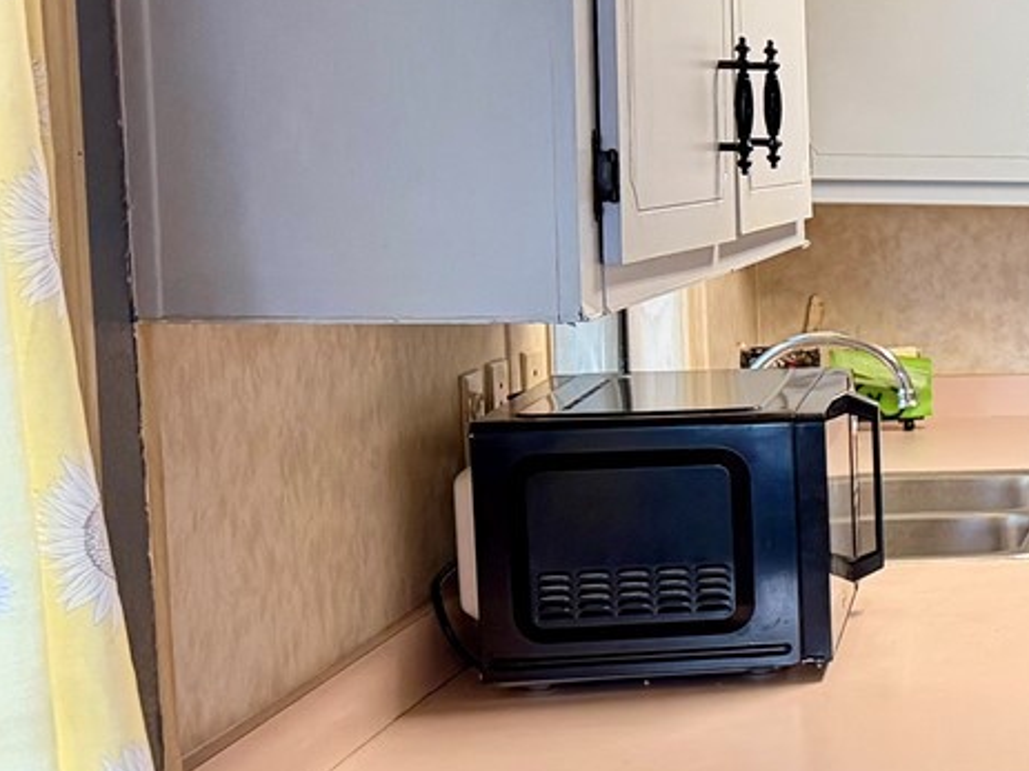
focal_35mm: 83
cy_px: 378
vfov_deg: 17.8
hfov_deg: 19.0
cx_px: 1756
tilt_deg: -5.0
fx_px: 2467
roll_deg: -0.7
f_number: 1.78
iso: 320
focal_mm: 6.76
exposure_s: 1/60
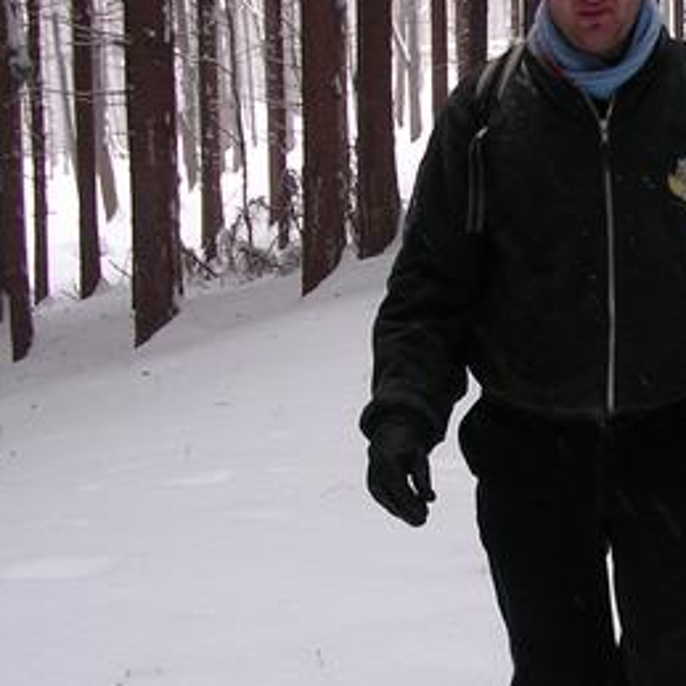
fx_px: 1861
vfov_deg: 20.9
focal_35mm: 83
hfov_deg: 20.4
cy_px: 320
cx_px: 638
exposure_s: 1/74.4
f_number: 2.8
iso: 100
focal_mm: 5.8
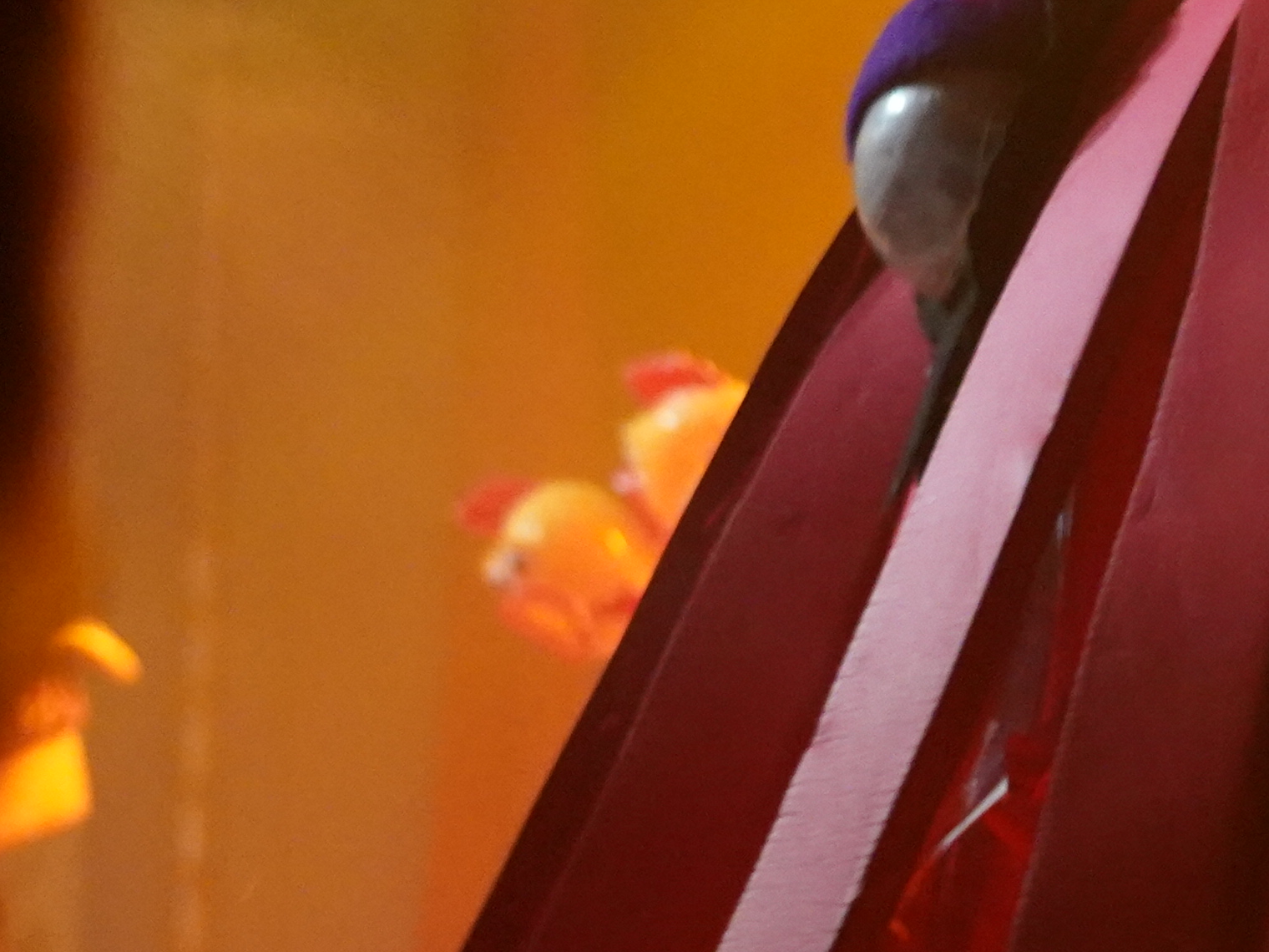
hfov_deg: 11.6
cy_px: 600
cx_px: 1426
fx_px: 6122
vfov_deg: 8.9
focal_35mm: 167
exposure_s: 1/160
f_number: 4
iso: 8000
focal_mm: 44
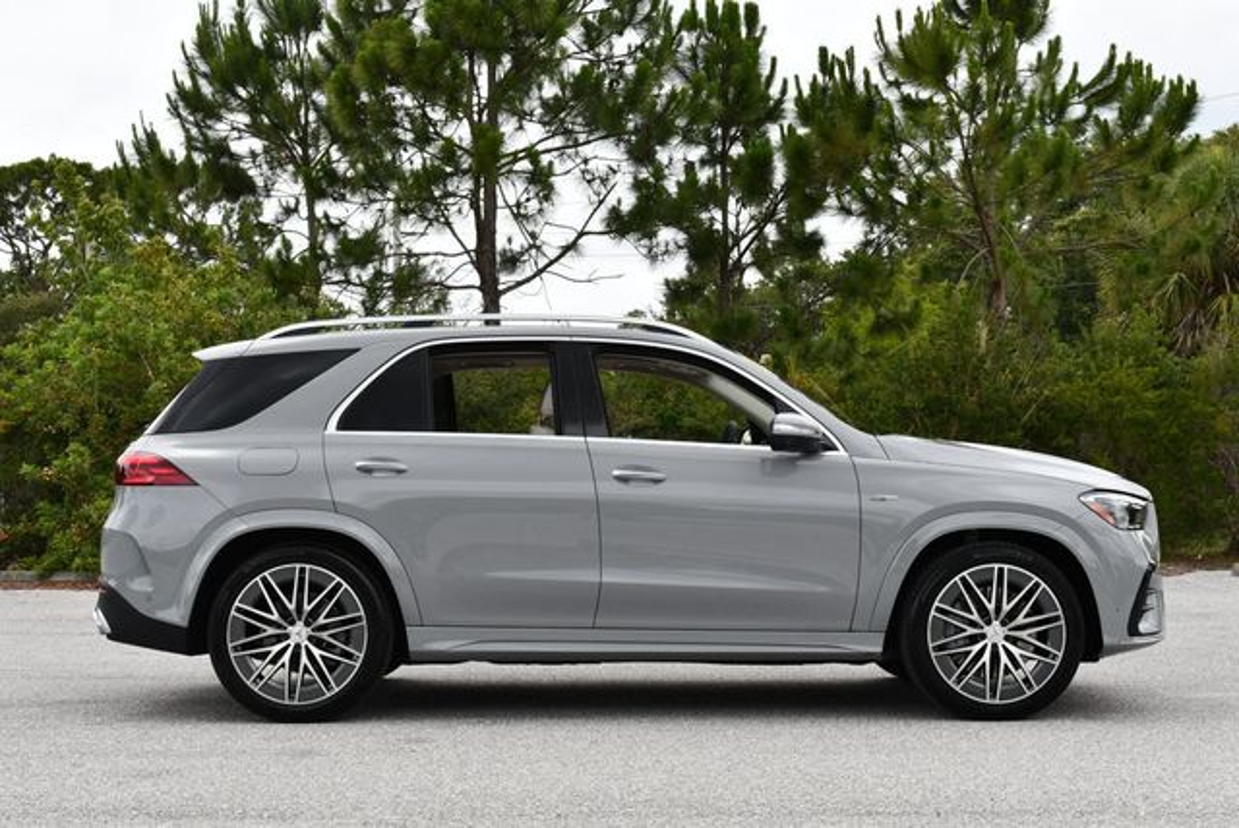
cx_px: 620
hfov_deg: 34.5
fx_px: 1998
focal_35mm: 58
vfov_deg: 23.4
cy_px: 414
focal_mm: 29
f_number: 8
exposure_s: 1/250
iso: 140
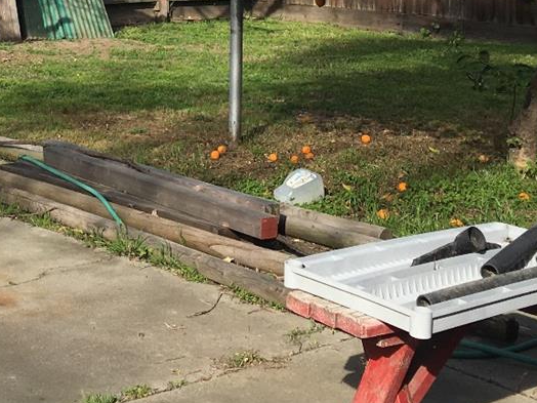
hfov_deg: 23.3
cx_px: 135
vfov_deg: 17.3
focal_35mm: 83
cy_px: -26
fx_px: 1288
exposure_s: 1/1972
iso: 25
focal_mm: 4.15
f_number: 2.2
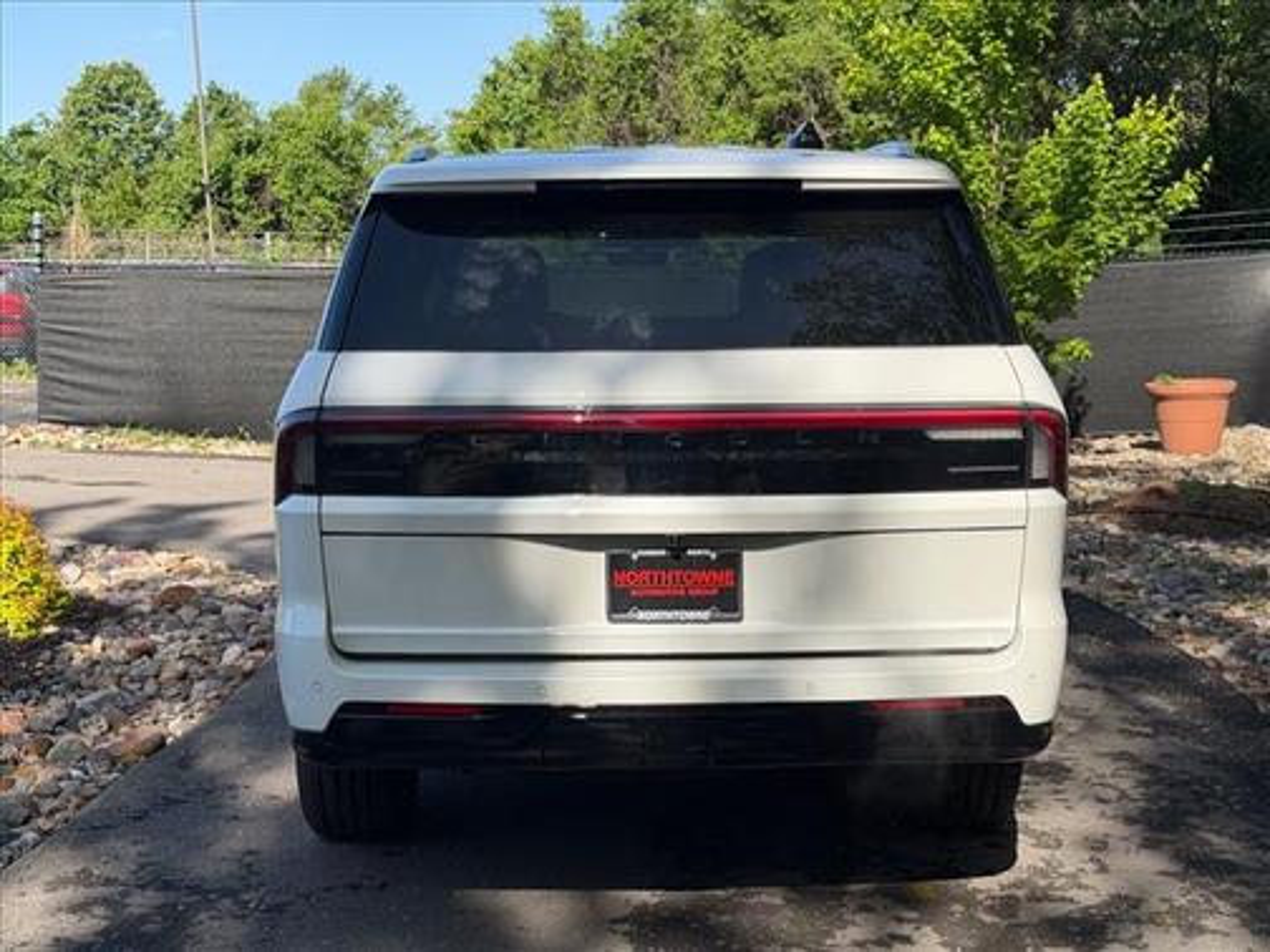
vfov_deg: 30.3
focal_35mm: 48
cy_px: 476
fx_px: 1761
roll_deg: +2.7
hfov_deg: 39.7
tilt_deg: -6.8
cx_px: 635
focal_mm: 6.76
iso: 64
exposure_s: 1/2865
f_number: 1.78
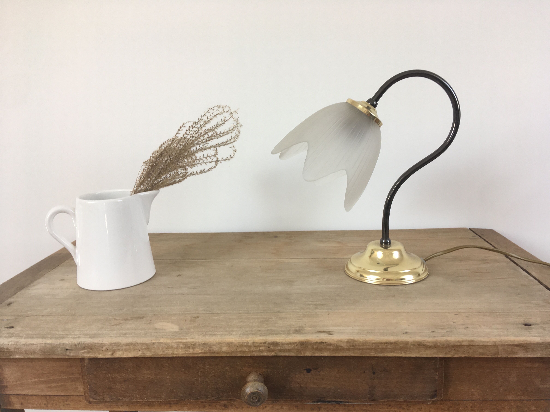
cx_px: 275
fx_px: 461
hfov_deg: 61.7
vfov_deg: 48.2
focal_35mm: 29
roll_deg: +1.7
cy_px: 206
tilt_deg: -9.4
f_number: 2.2
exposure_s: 1/50
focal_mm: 4.15
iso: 25
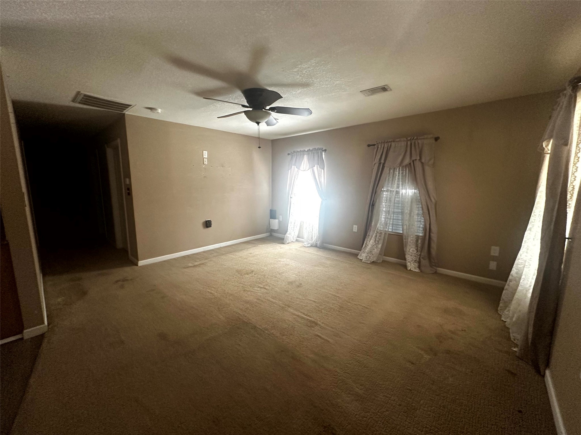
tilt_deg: -9.5
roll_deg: -0.1
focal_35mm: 14
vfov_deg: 85.7
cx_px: 290
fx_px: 235
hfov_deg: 102.1
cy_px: 218
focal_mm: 2.22
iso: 320
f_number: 2.2
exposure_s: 1/71
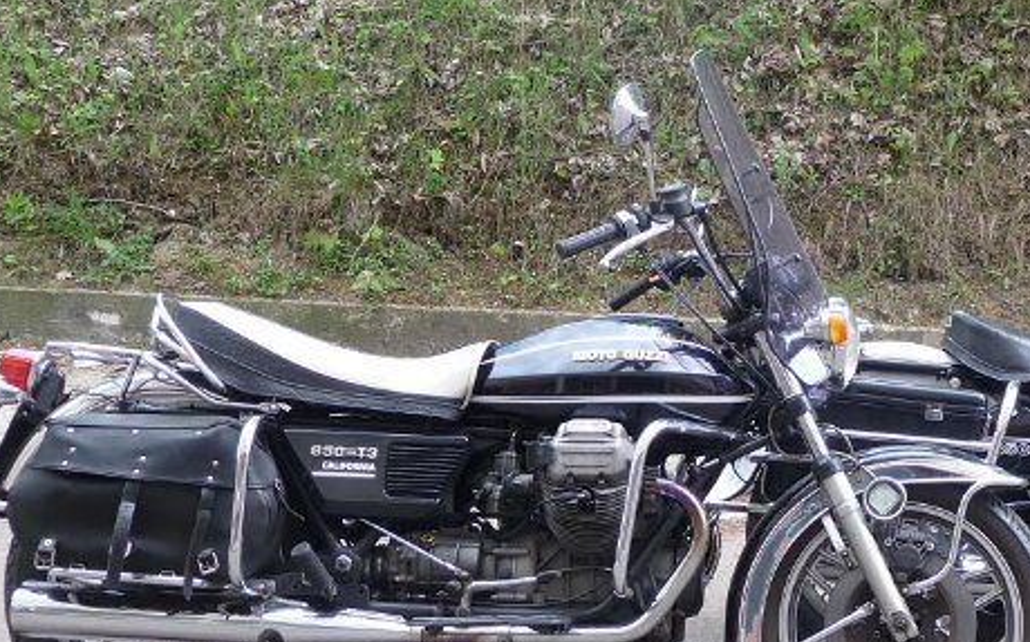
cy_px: 291
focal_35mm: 83
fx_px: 2329
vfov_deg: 15.7
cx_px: 828
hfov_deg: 24.5
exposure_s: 1/40
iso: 100
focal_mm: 7.6
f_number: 4.1
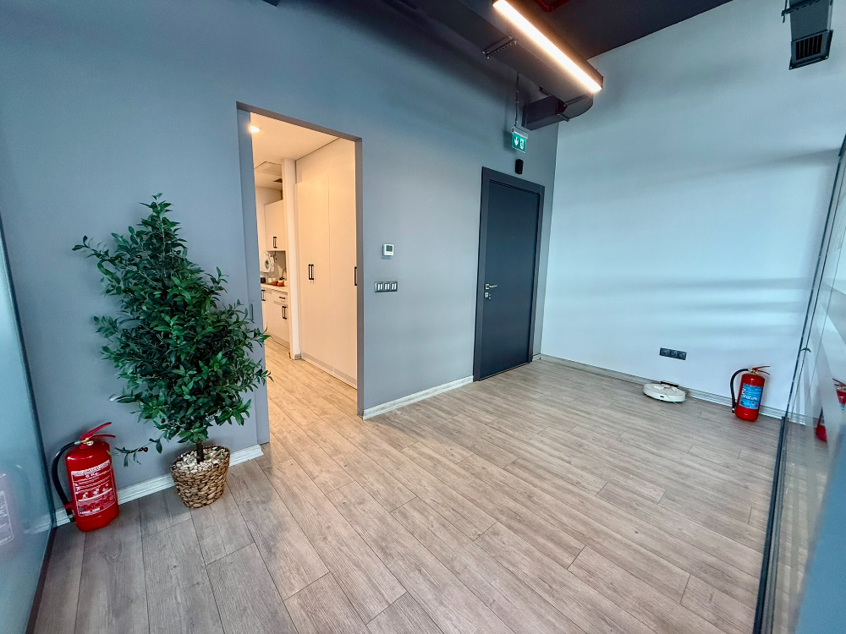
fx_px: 342
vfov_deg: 85.7
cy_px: 317
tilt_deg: -8.9
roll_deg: -1.3
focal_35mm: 14
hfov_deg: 102.1
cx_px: 423
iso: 200
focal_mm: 2.22
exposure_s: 1/100
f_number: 2.2
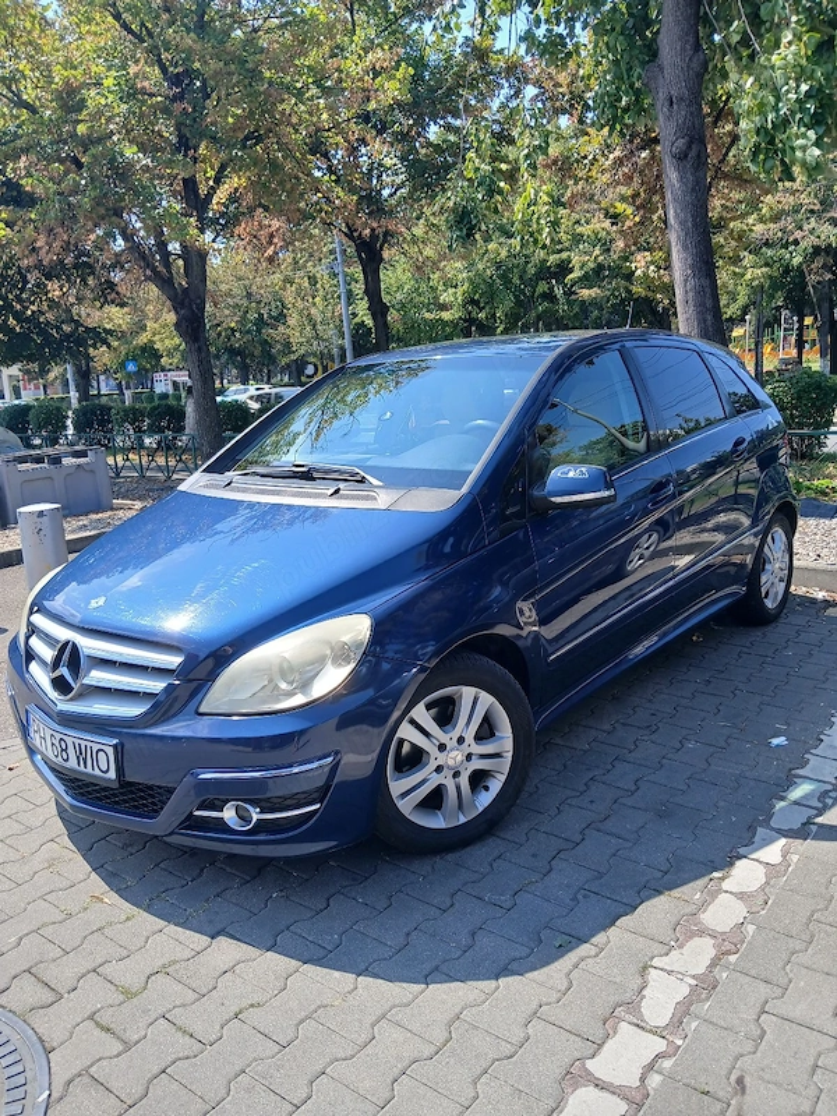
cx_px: 418
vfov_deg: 67.3
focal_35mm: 26
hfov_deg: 53.1
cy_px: 558
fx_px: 838
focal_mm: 3.98
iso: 20
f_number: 1.8
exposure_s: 1/238
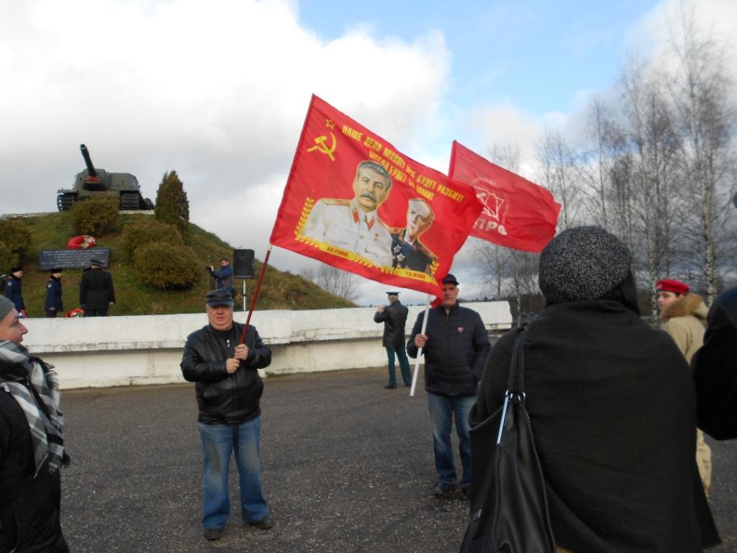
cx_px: 368
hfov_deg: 67.3
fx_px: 554
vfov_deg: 53.1
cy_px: 276
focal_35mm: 26
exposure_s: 1/400
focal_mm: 4.6
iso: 80
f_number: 3.2
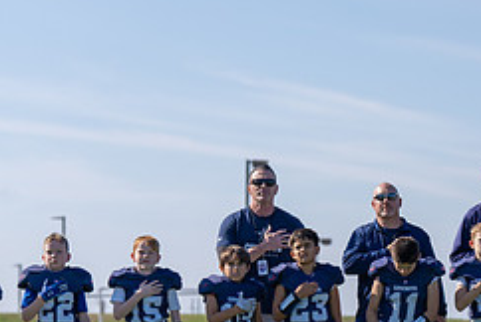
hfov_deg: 8.9
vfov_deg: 6.0
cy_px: 329
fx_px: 3077
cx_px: 463
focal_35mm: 230
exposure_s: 1/1000
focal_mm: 96
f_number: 3.5
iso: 100
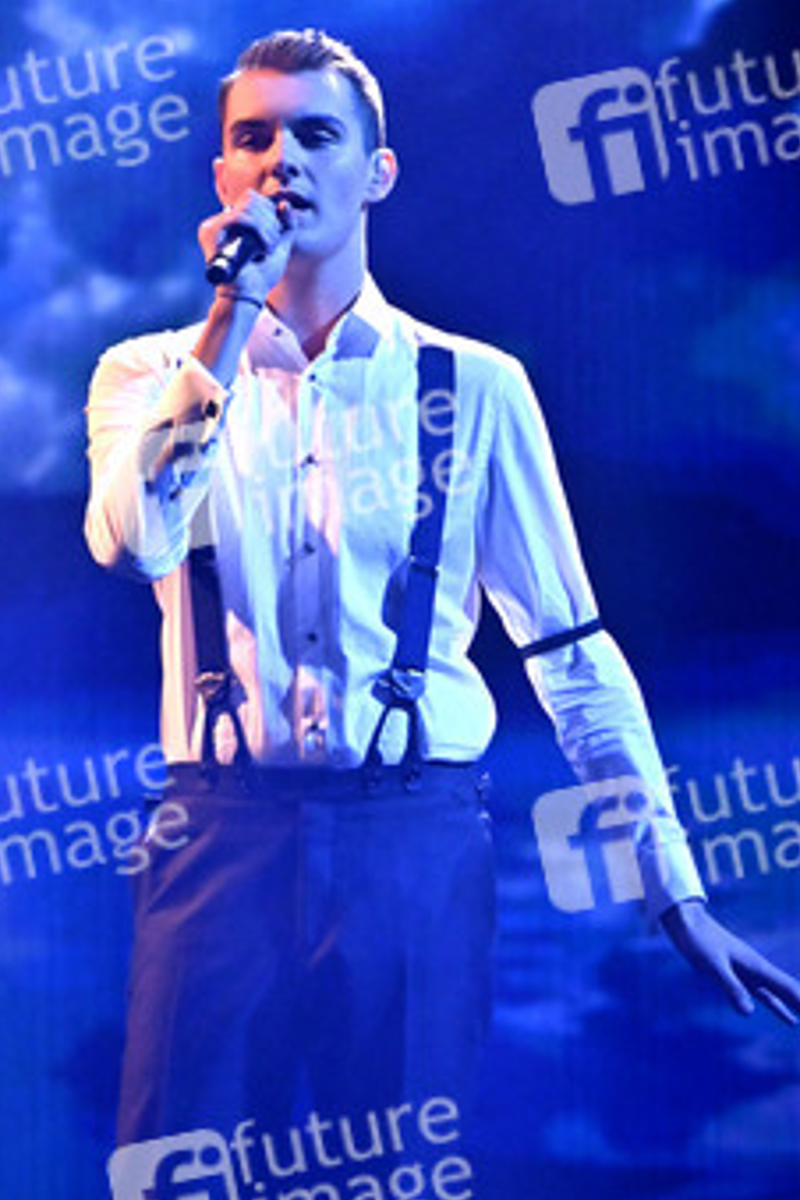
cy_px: 651
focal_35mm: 471
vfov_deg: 4.4
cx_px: 393
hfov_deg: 2.9
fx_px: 15699
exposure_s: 1/640
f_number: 4.5
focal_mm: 400
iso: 5000
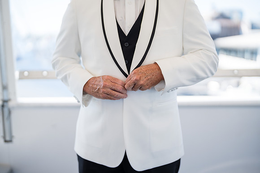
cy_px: 86
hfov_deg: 39.6
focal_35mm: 50
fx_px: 361
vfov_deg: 27.0
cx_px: 130
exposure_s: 1/2000
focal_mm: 50
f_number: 1.2
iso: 100
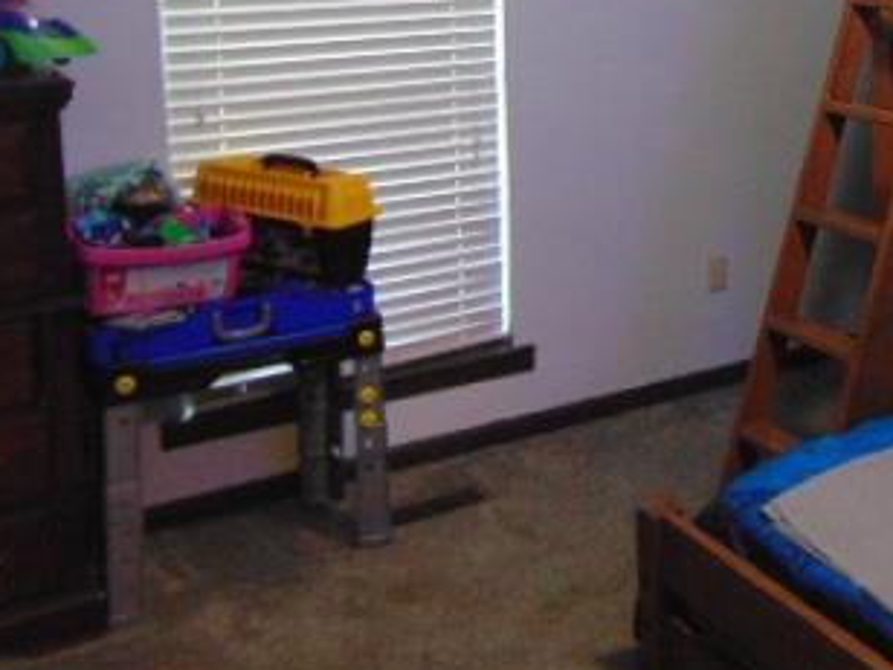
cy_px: 58
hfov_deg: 34.7
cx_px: 803
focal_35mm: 52
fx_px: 1341
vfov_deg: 27.0
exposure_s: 1/13
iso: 400
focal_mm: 4.5
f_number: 3
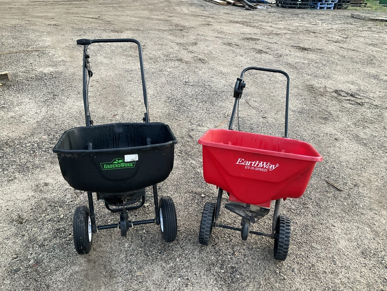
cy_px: 146
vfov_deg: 48.3
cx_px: 194
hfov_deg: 61.6
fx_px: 324
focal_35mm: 29
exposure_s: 1/100
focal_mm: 3
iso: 64
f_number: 1.8
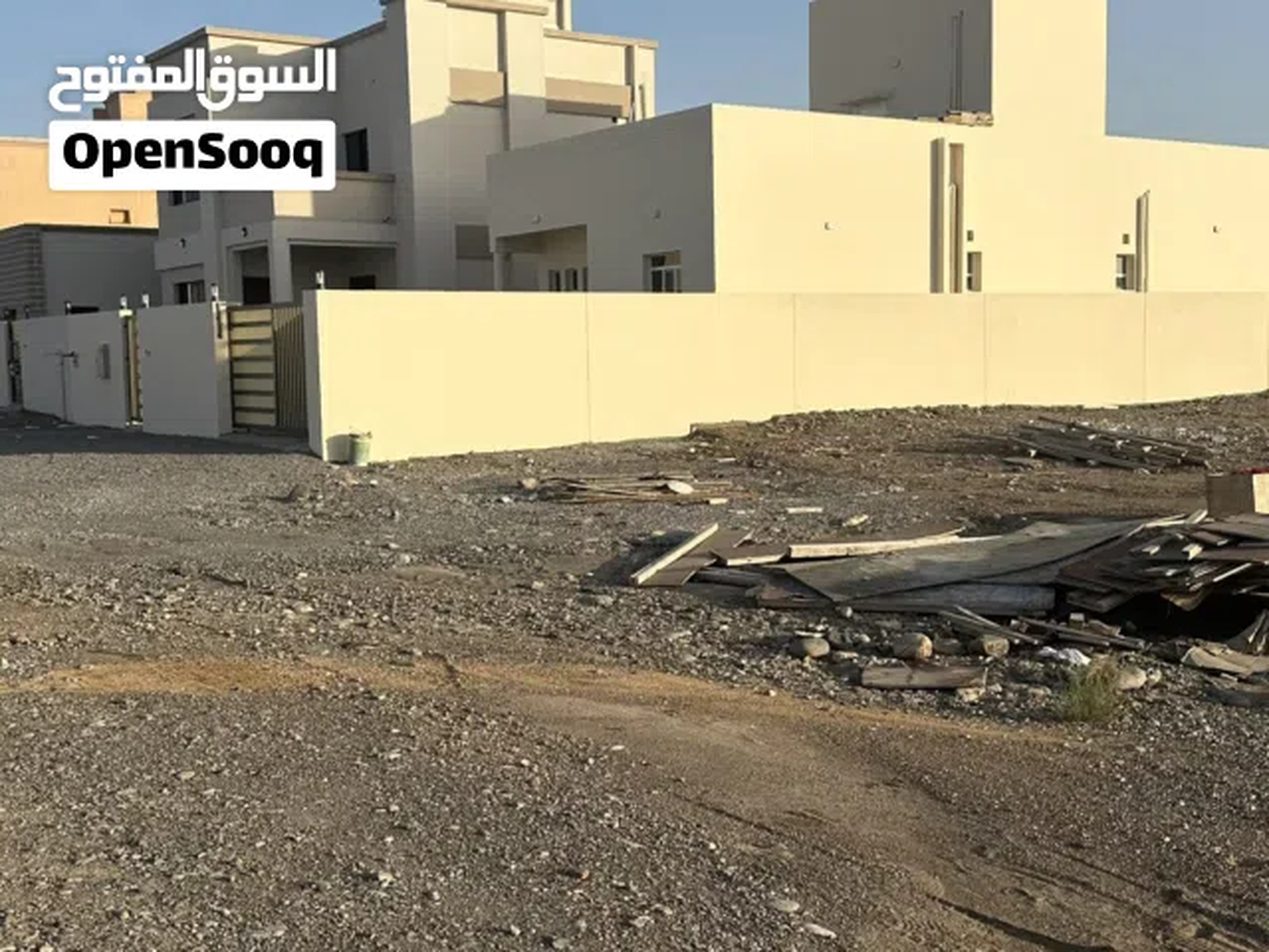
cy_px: 476
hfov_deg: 71.6
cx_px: 634
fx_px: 880
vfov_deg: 56.8
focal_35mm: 24
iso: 80
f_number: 1.78
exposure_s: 1/4016
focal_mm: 6.86
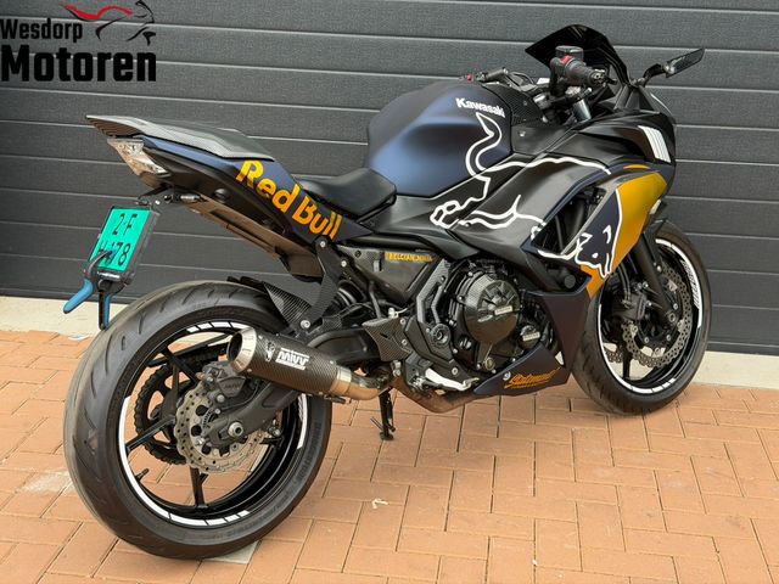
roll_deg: -1.6
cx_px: 390
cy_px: 292
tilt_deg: -16.4
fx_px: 1080
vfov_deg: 30.3
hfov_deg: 39.7
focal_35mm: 48
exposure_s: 1/819
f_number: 1.78
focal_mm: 6.76
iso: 80
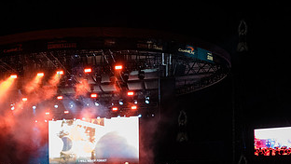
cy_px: 170
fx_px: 363
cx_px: 62
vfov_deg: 24.2
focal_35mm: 47
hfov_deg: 41.9
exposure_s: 1/320
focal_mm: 24
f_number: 3.5
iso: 3200
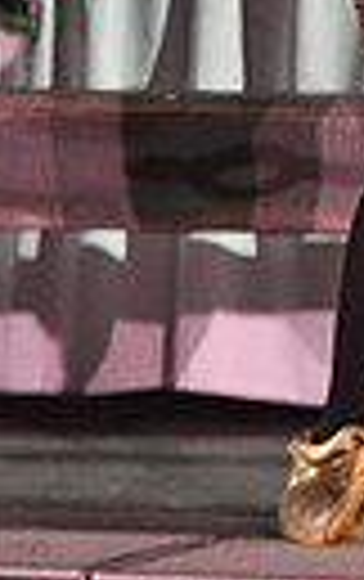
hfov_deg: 1.5
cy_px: -396
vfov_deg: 2.3
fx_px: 14317
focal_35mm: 905
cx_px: 634
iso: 4000
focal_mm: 170
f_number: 4
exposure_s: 1/200
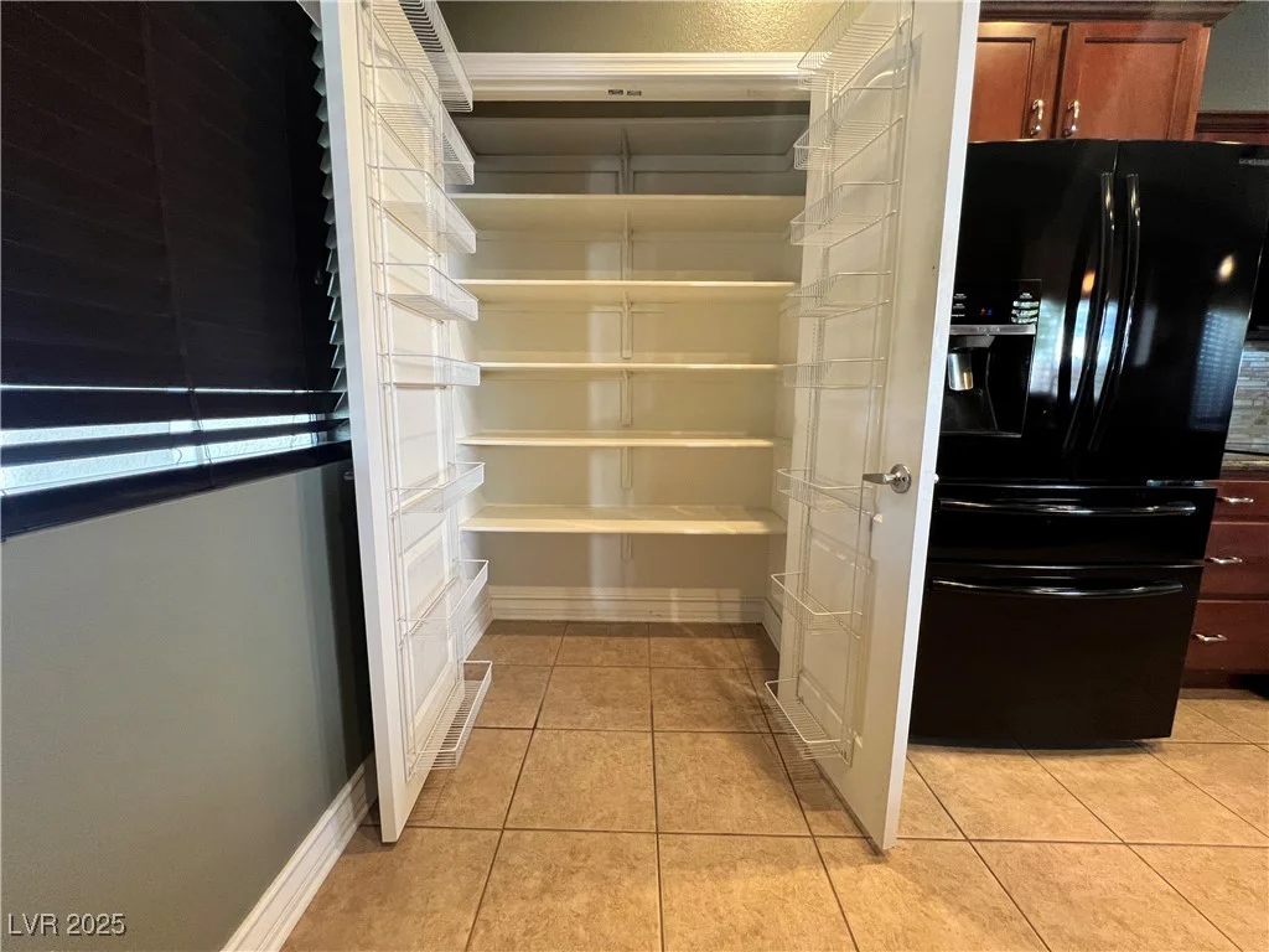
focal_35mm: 13
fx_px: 477
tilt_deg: -9.5
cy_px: 476
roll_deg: -0.7
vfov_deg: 89.9
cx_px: 634
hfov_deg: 106.2
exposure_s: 1/60
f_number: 1.8
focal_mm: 1.57
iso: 400
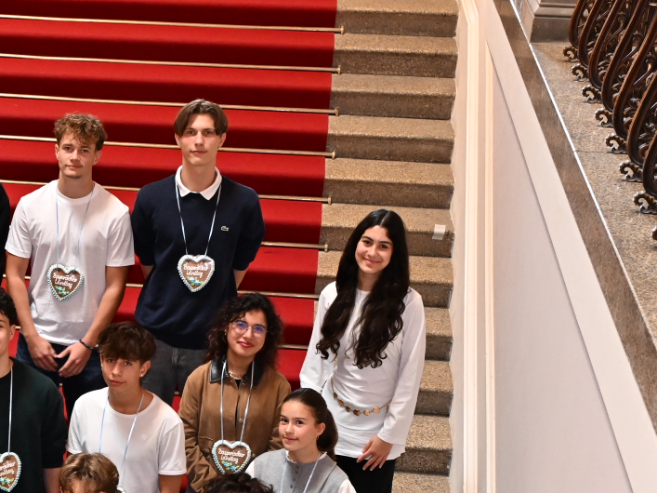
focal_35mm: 94
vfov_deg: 15.4
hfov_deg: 20.0
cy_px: 519
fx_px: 1784
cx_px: -59
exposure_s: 1/80
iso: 2500
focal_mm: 36
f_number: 5.6
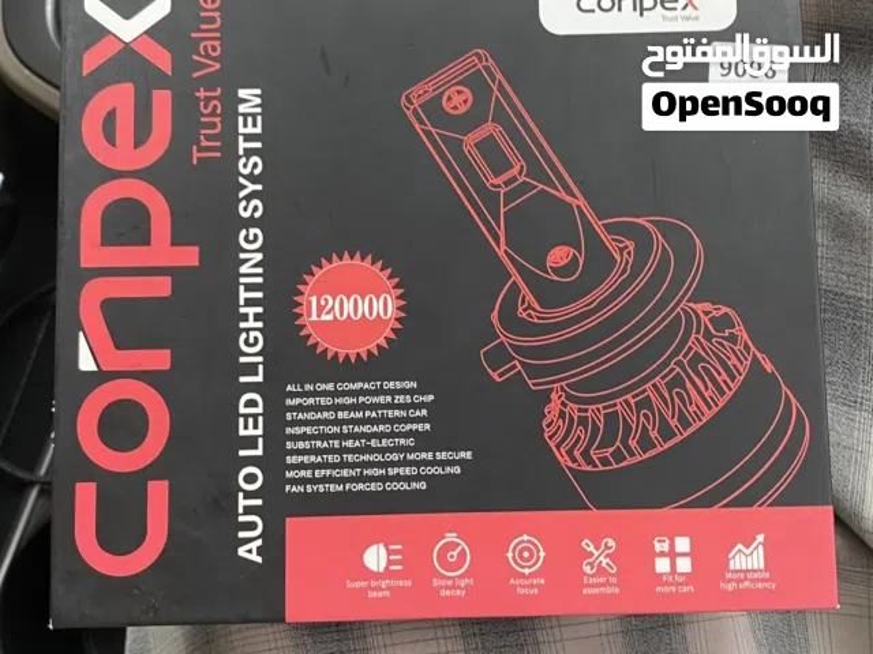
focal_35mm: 26
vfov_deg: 53.1
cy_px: 327
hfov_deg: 67.3
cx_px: 436
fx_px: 656
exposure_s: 1/95
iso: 125
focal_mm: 4.25
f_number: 1.8
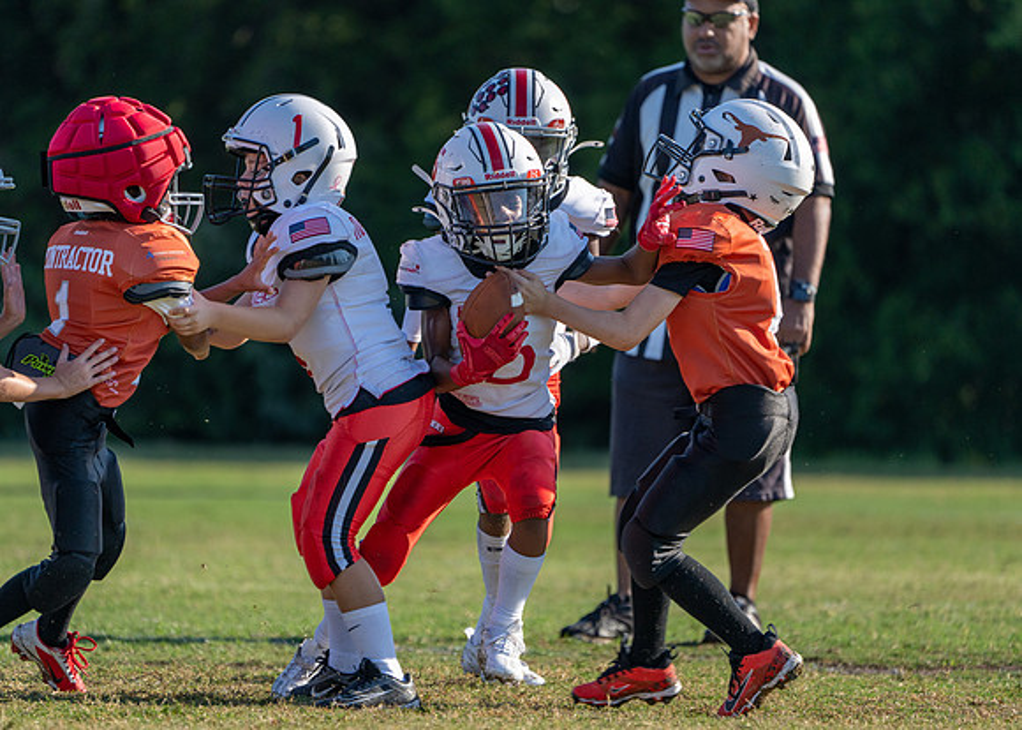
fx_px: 13296
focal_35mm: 458
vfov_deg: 3.1
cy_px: 400
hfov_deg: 4.4
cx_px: 495
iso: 250
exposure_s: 1/1000
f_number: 5.6
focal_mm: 388
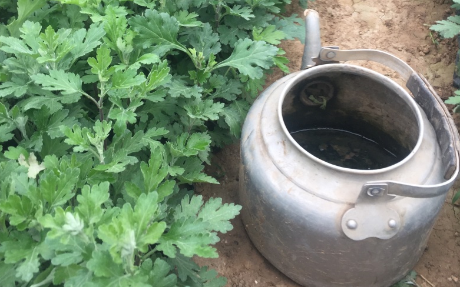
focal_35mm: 42
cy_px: 31
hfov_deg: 47.2
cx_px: 227
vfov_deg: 29.3
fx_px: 526
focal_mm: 4.15
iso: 50
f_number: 2.2
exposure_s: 1/100
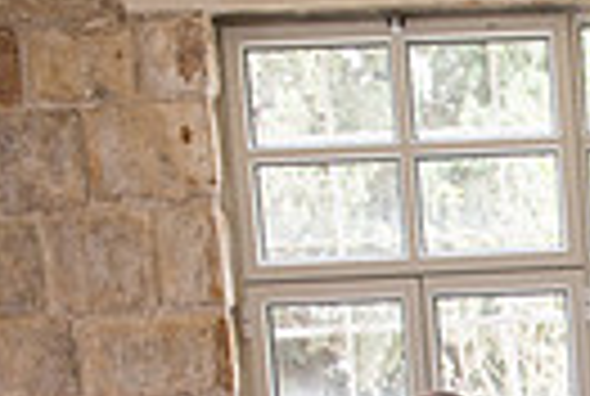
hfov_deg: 14.1
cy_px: 736
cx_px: 833
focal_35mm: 137
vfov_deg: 9.5
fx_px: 2250
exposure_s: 1/80
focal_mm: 31
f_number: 3.5
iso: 400
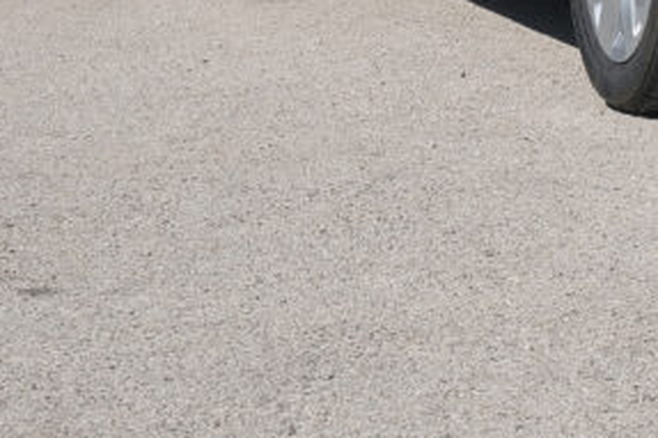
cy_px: -322
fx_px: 4439
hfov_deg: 8.3
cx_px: 1048
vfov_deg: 5.6
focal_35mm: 243
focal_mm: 45
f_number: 9
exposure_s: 1/400
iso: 160
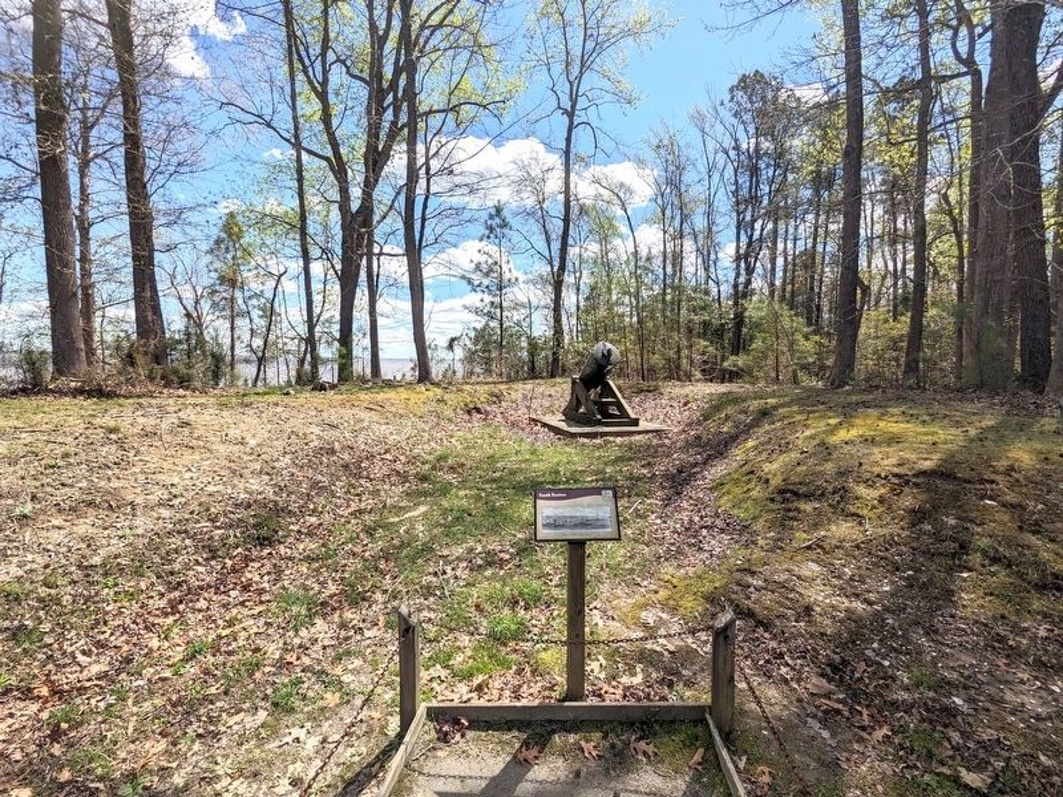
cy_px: 398
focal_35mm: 16
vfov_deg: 78.1
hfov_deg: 94.5
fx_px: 491
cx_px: 532
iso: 31
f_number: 2.2
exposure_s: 1/1721
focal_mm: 2.22
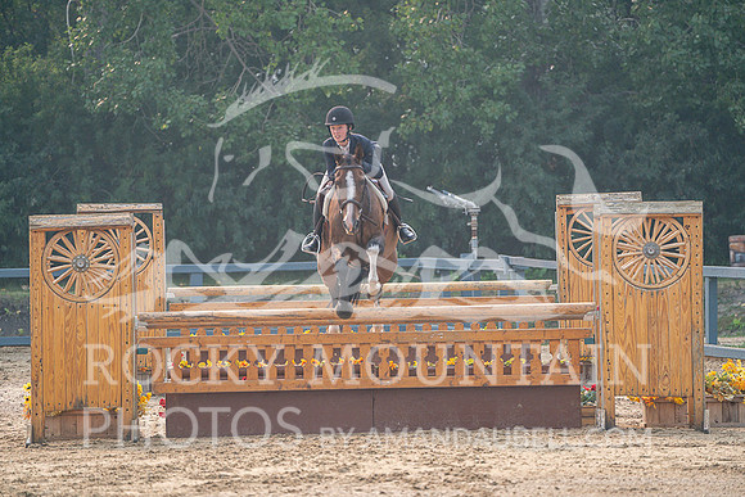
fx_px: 8279
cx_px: 372
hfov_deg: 5.2
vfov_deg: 3.4
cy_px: 248
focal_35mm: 400
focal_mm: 400
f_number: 5.6
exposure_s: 1/640
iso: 500
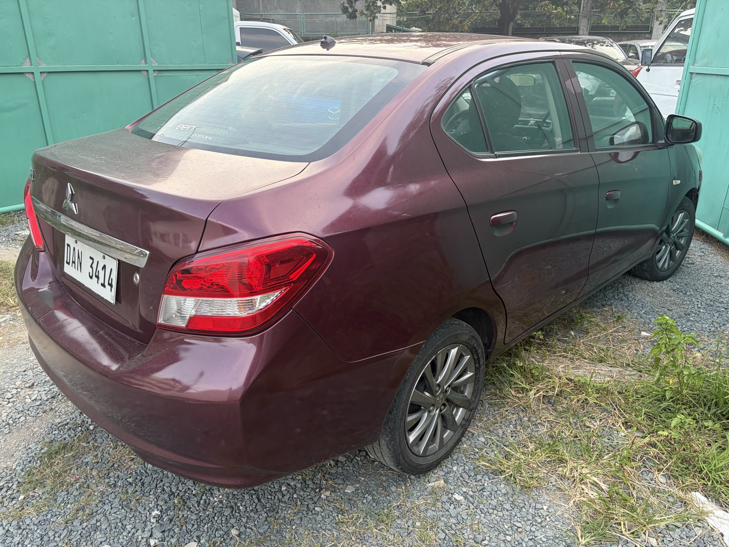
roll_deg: +0.2
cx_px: 364
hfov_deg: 67.3
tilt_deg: -21.2
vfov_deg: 53.1
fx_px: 548
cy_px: 274
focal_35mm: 26
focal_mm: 5.96
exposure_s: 1/122
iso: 100
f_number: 1.6
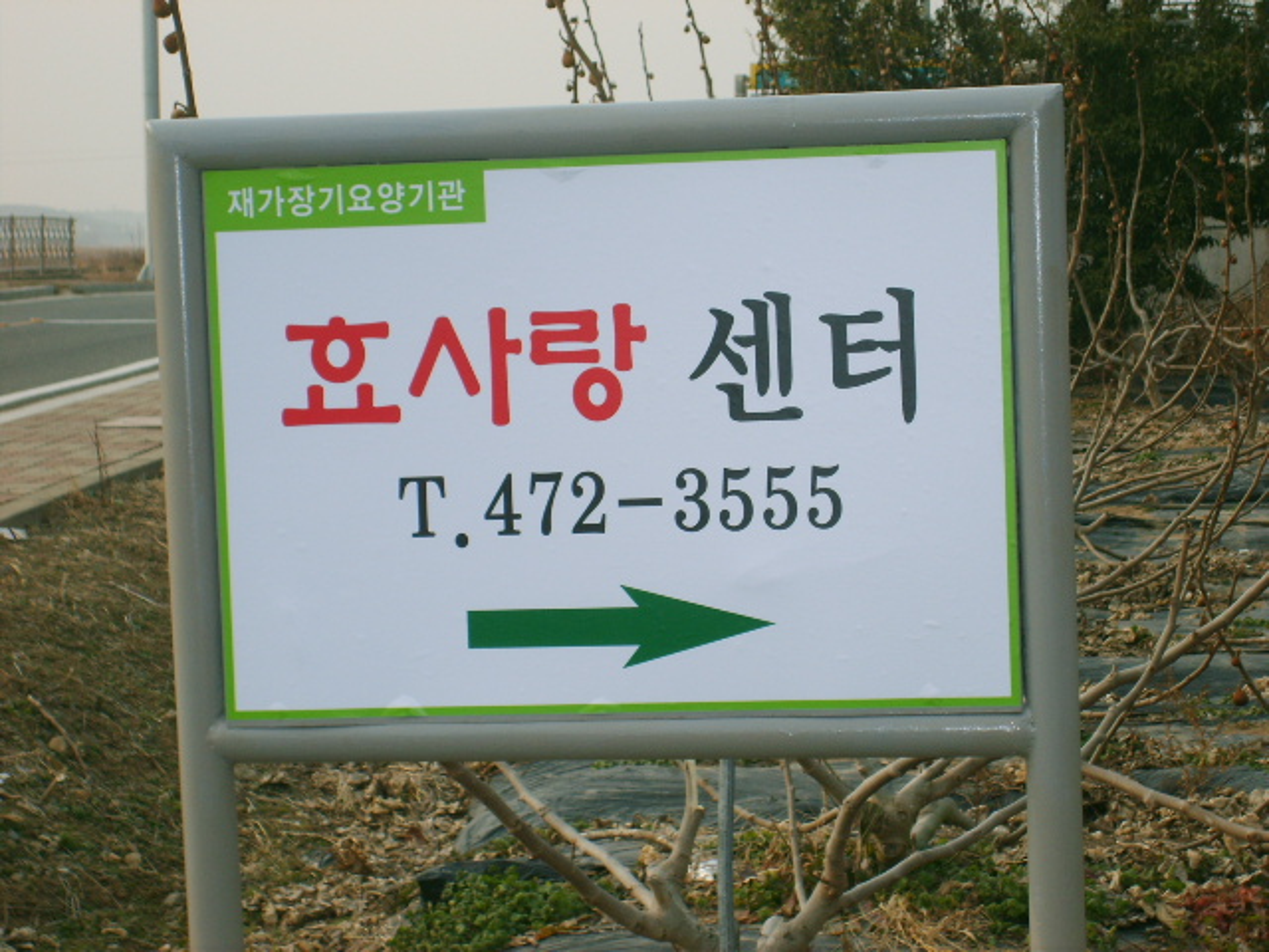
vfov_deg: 16.1
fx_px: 3373
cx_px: 634
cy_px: 476
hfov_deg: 21.3
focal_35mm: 92
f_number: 4.6
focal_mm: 15.5
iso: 75
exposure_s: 1/350
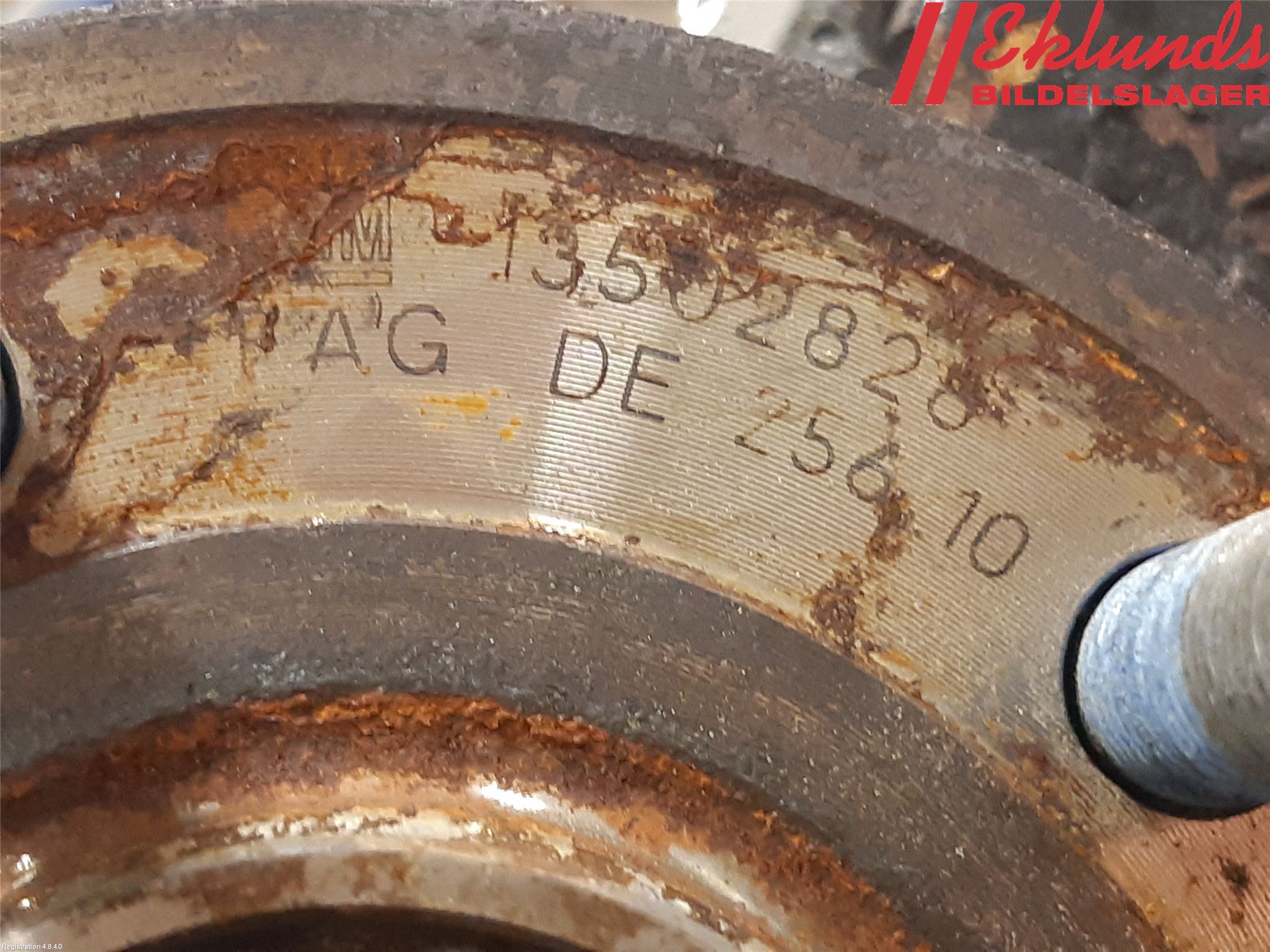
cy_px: 476
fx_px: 954
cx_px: 635
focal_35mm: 26
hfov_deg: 67.3
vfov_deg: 53.1
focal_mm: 3.93
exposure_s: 1/33
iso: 250
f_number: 1.7
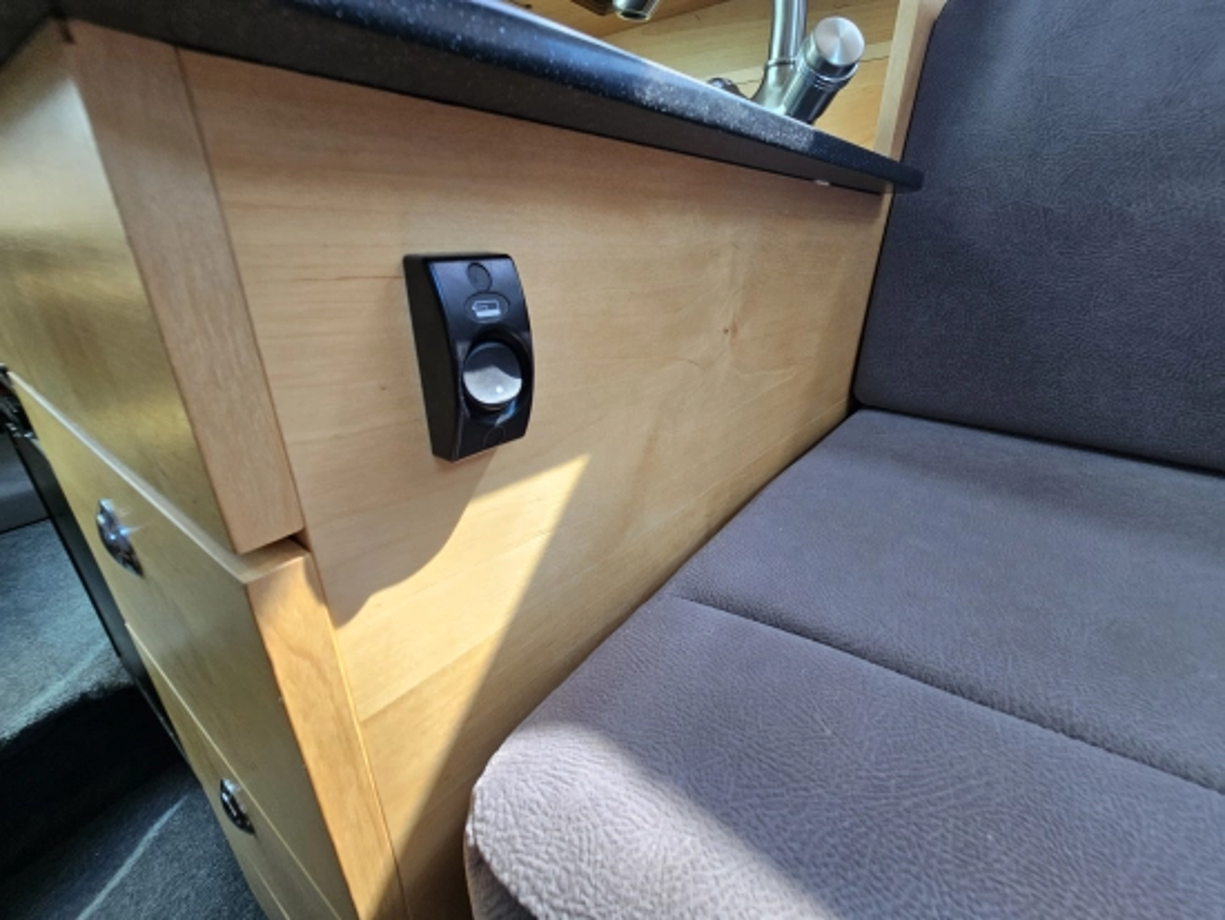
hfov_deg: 106.2
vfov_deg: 90.0
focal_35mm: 13
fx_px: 460
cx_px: 612
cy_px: 460
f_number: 2.2
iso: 64
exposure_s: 1/60
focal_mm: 2.2
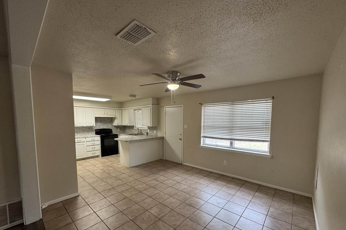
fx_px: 144
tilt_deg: -6.2
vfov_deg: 76.8
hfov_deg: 100.4
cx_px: 171
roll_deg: -0.4
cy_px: 133
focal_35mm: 15
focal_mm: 2.22
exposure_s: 1/60
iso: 200
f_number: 2.2
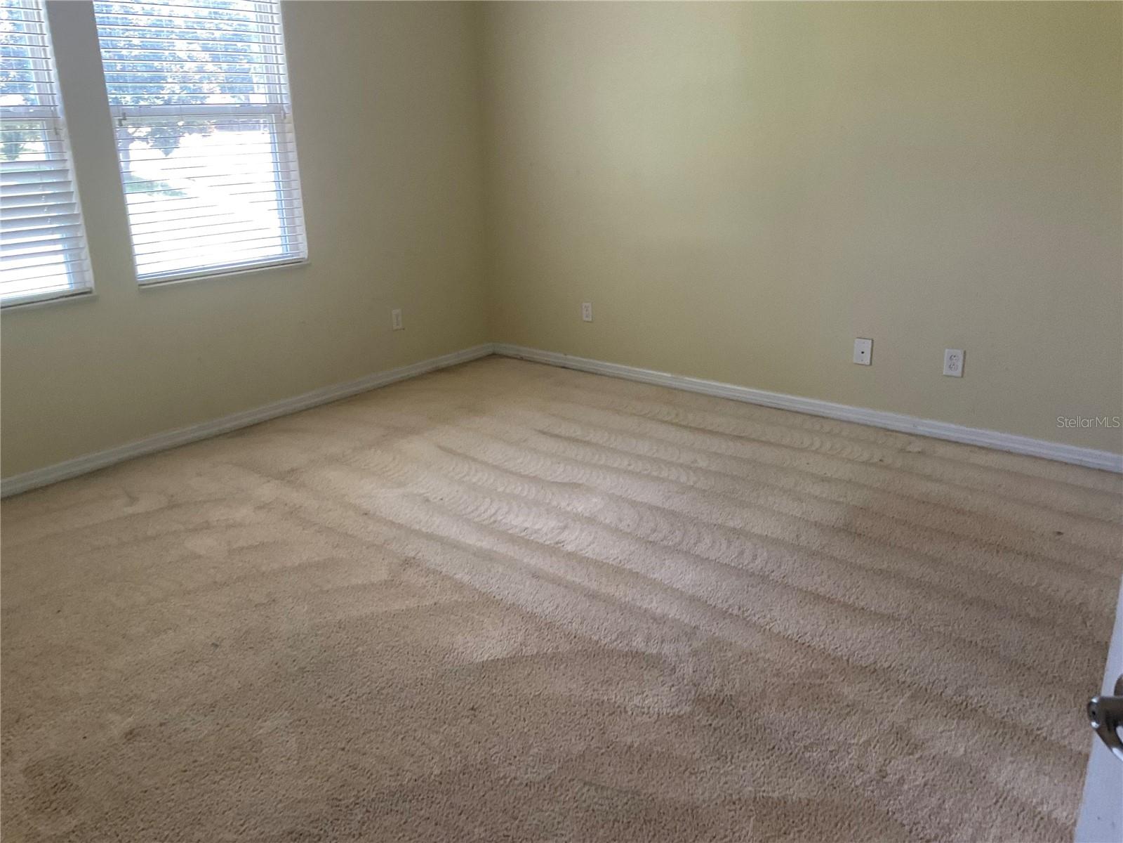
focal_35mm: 29
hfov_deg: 61.7
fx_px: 941
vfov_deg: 48.2
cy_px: 422
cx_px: 562
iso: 80
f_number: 1.8
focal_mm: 3
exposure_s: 1/60
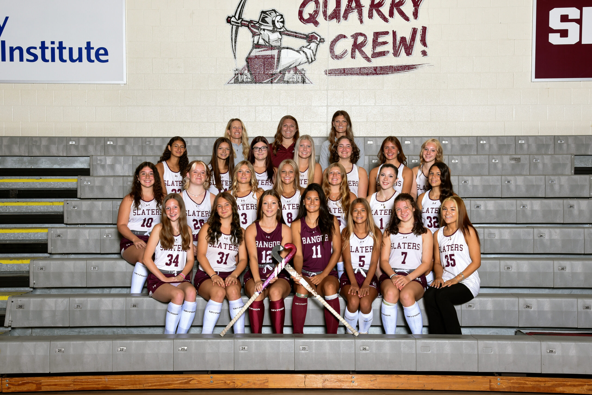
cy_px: 198
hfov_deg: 42.7
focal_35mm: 46
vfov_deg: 29.3
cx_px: 296
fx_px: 757
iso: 640
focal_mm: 46
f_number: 8
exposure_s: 1/200
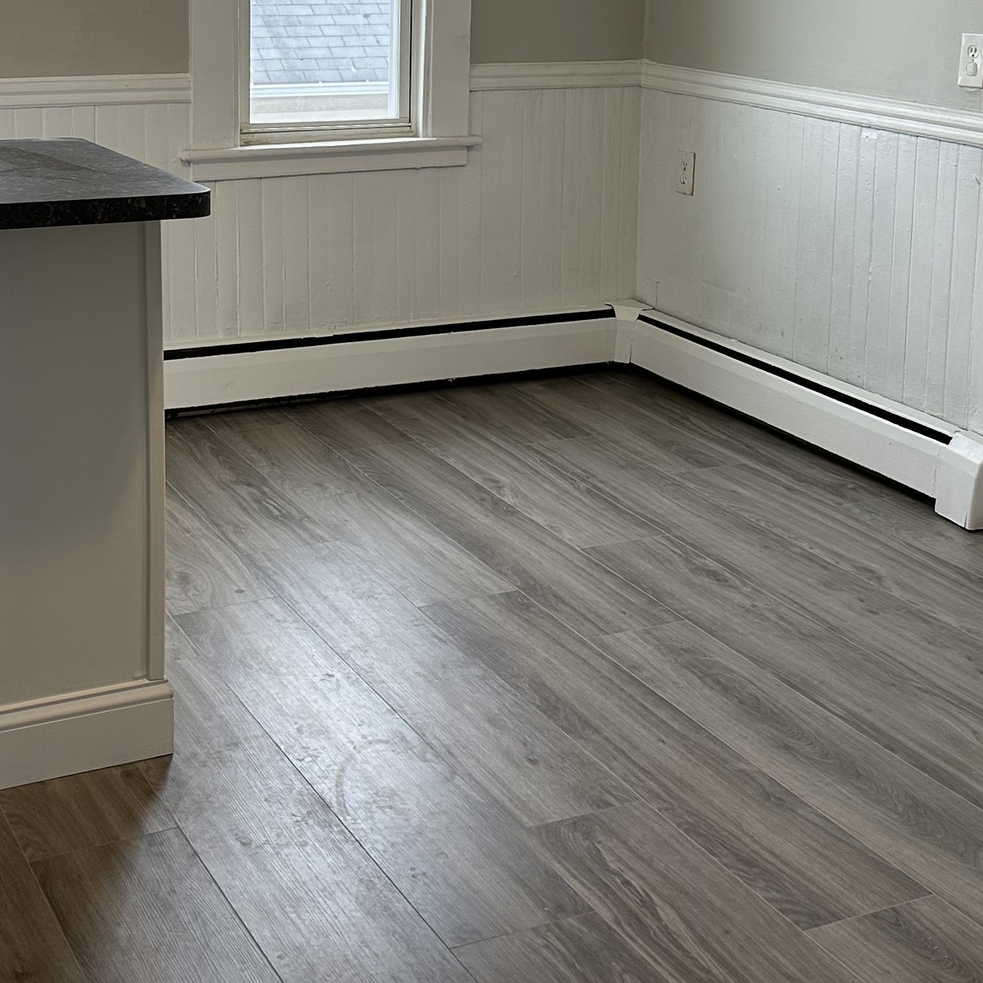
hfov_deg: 31.4
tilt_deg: -9.1
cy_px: 230
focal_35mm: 54
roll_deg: -0.3
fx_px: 1735
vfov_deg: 31.0
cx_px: 345
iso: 125
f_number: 1.78
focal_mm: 6.86
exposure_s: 1/60
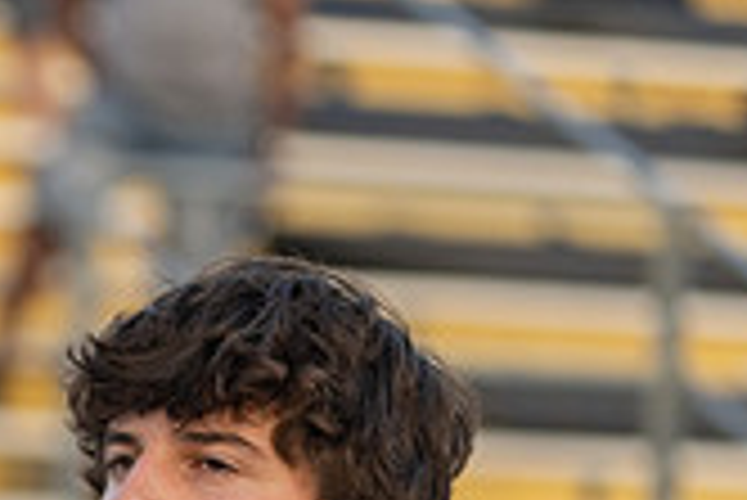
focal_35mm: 385
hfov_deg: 5.3
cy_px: 748
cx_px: -452
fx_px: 7996
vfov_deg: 3.6
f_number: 2.8
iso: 200
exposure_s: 1/320
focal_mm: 103
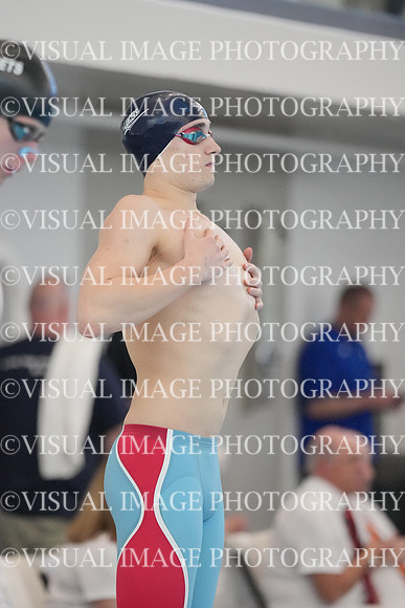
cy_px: 304
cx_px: 202
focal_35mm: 300
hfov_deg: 4.6
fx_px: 5059
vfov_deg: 6.9
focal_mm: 200
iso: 5000
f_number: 2.8
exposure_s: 1/2000
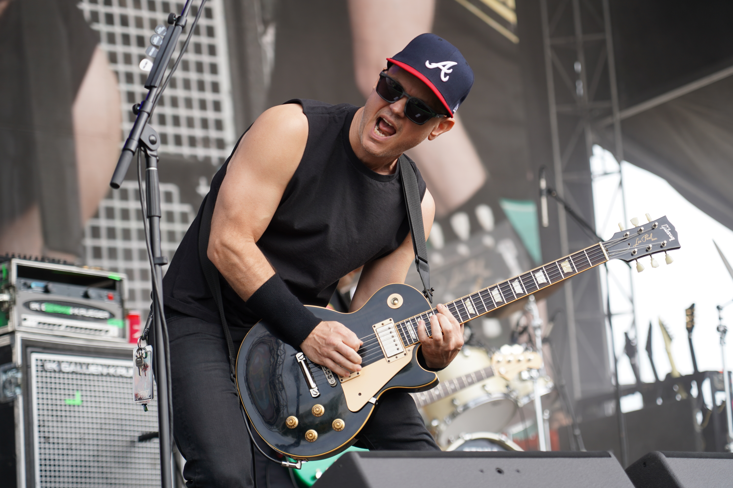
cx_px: 366
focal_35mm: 105
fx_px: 2138
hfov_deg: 19.5
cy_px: 244
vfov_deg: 13.0
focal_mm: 105
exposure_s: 1/160
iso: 200
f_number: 4
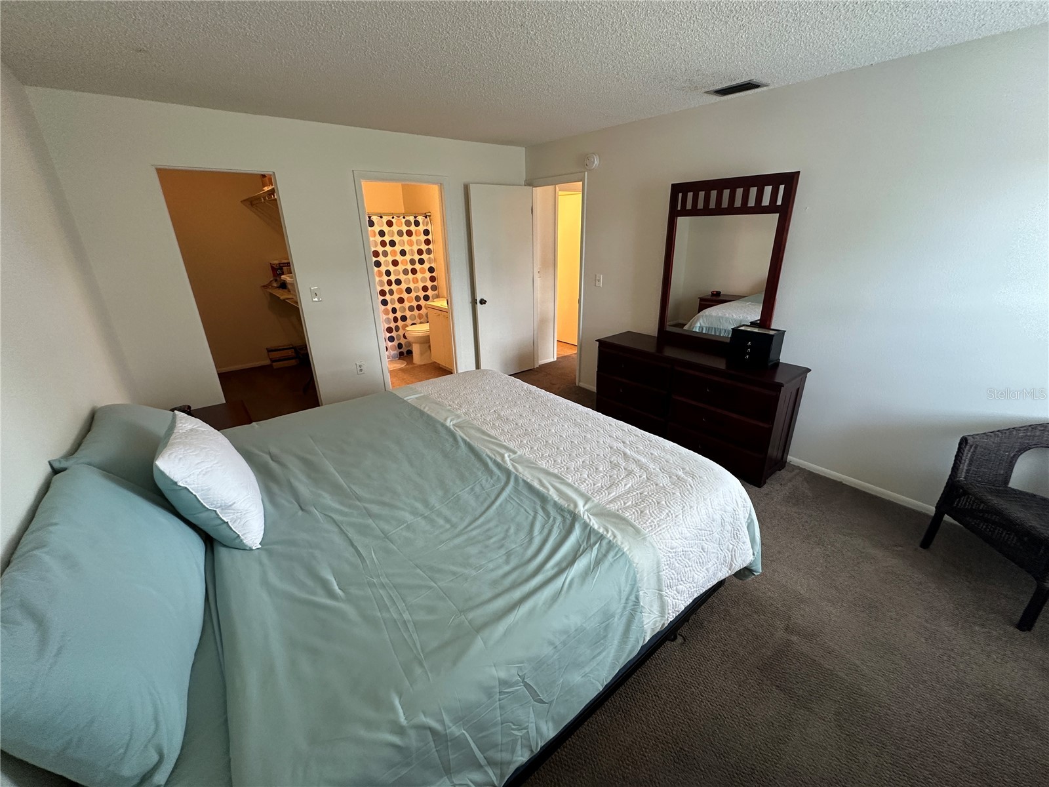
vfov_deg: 85.7
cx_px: 524
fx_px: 424
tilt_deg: -21.6
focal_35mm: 14
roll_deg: +0.7
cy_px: 394
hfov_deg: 102.1
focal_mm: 2.22
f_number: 2.2
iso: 200
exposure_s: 1/60
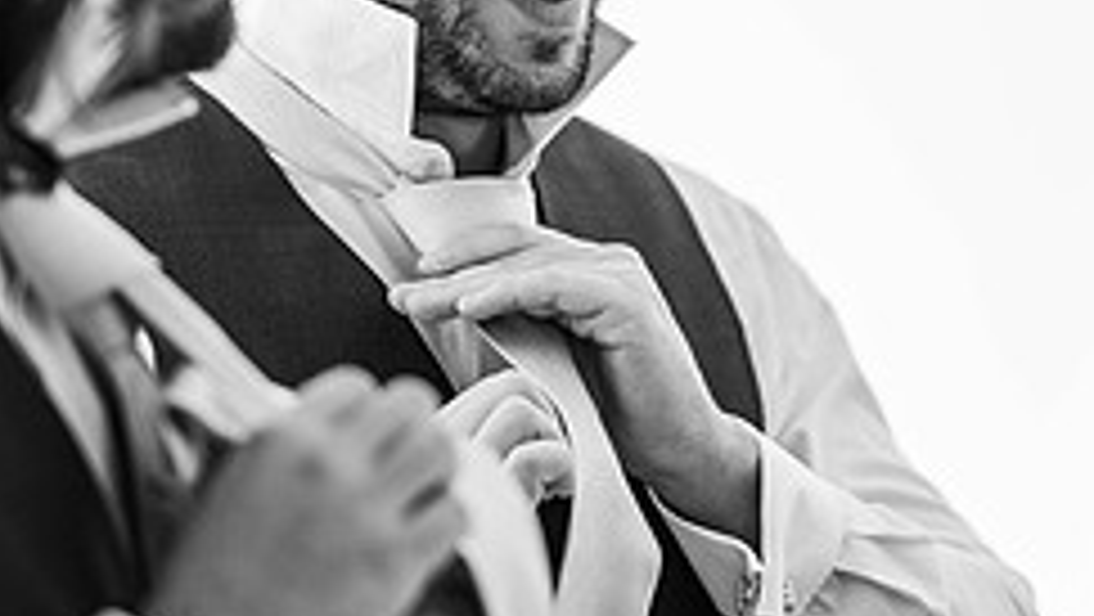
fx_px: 6153
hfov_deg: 10.2
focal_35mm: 212
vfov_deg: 5.7
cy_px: 36
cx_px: 720
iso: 400
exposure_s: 1/200
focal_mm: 85
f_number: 1.8
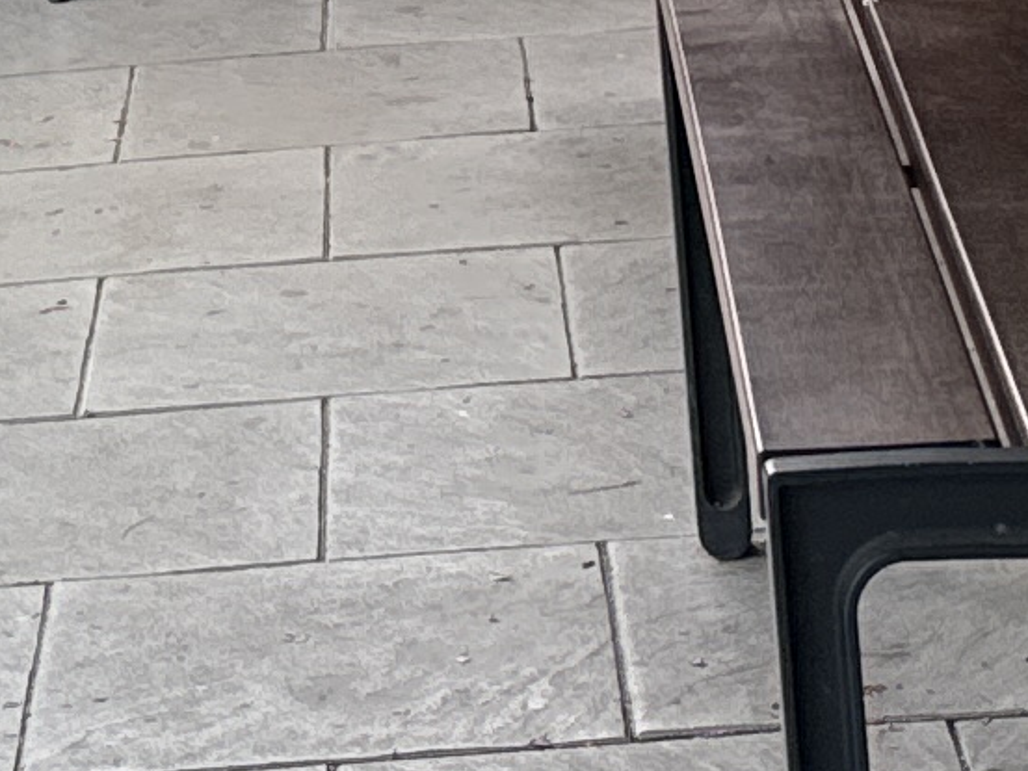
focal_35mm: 175
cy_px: -1540
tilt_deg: +4.8
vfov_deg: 7.5
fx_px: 5198
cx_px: 307
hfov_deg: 11.3
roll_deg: +3.5
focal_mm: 6.76
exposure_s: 1/514
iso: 100
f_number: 1.78
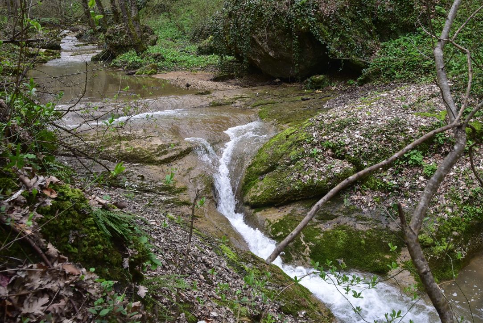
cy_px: 145
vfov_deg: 22.6
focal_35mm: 60
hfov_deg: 33.3
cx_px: 283
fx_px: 805
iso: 500
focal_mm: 50
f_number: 10
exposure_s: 1/125
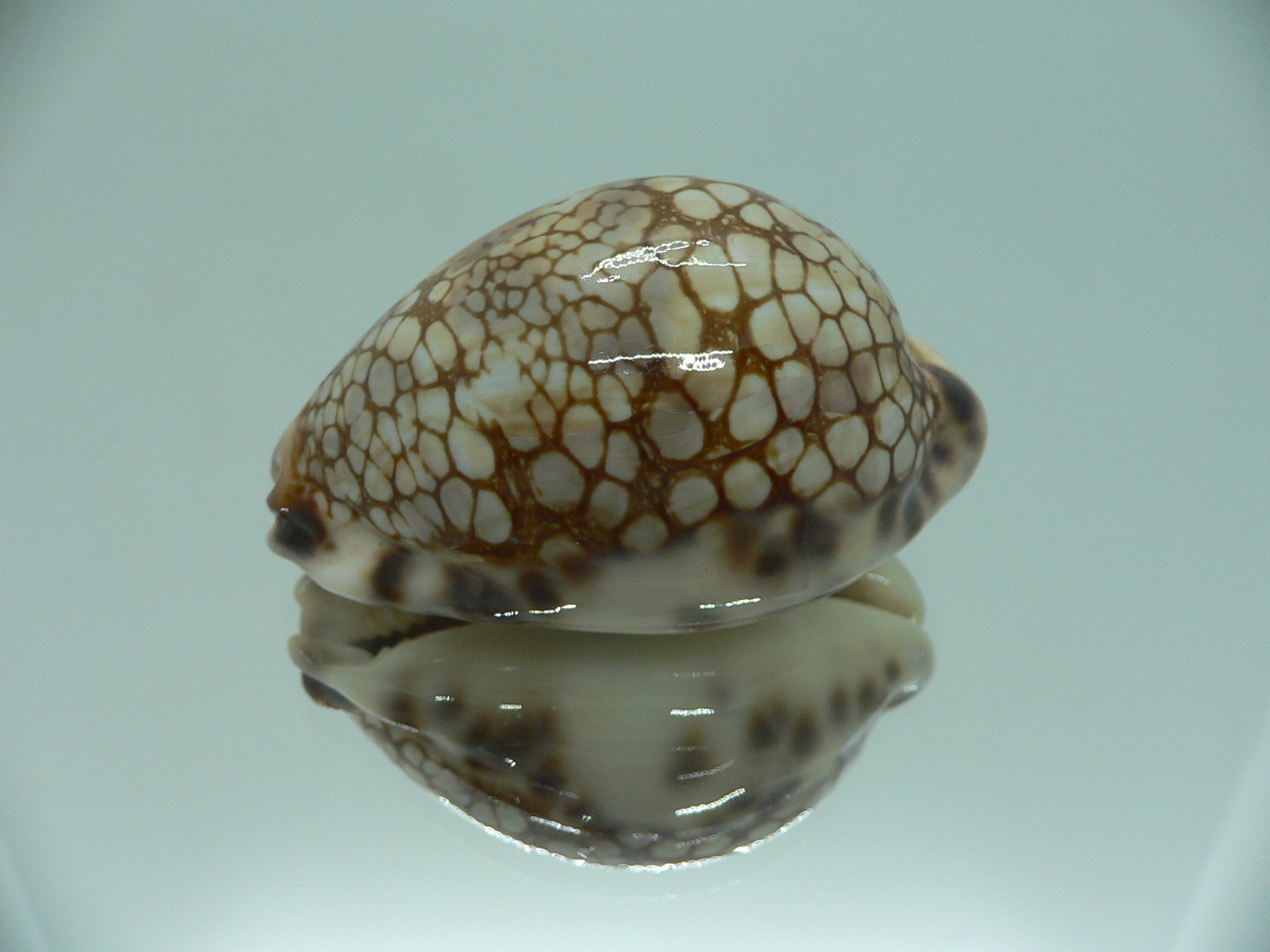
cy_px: 476
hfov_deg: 52.6
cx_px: 635
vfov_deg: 40.7
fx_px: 1284
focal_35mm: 35
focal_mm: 4.6
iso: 80
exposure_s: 1/60
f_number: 2.8
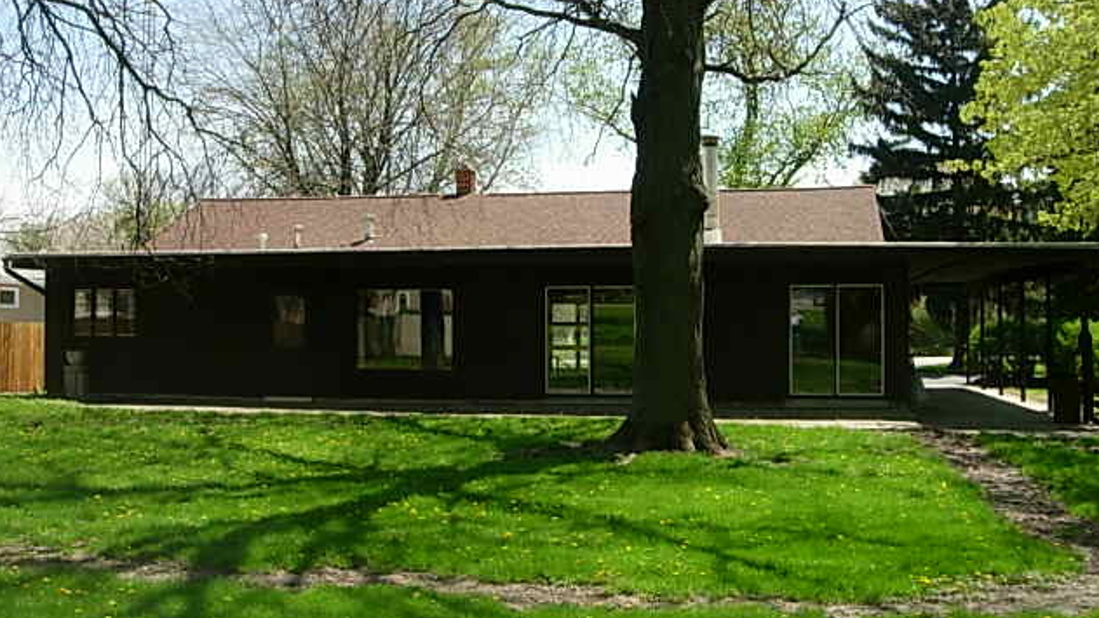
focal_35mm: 42
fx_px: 1224
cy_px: 268
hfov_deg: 48.4
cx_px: 549
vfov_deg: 28.3
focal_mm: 7.8
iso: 79
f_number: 4.8
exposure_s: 1/384
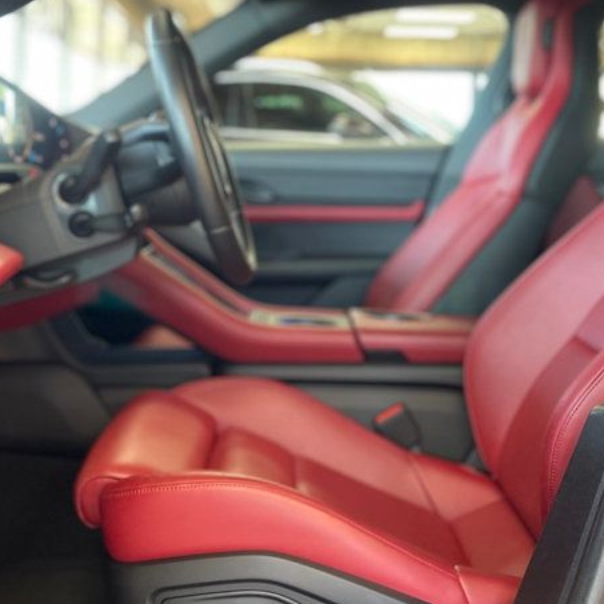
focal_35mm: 52
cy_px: 183
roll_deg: -1.3
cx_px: 269
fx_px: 1027
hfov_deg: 32.8
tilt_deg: -0.3
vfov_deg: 32.4
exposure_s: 1/60
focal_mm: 4.2
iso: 160
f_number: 1.6
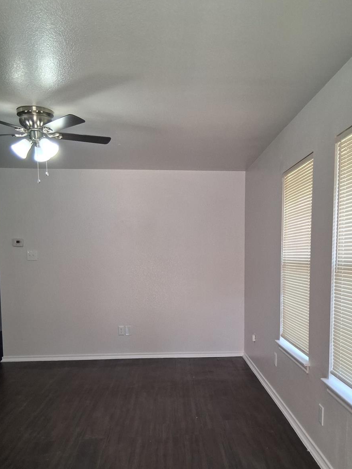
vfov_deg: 53.2
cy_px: 303
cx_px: 207
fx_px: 461
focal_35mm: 34
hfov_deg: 41.6
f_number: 1.8
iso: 200
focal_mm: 3.98
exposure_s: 1/100
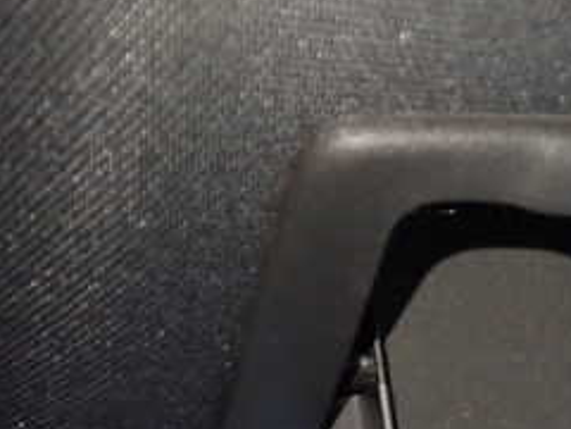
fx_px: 1237
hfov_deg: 23.5
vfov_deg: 19.3
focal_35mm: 75
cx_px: 707
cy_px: 384
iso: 640
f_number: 2.3
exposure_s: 1/30
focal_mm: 5.4
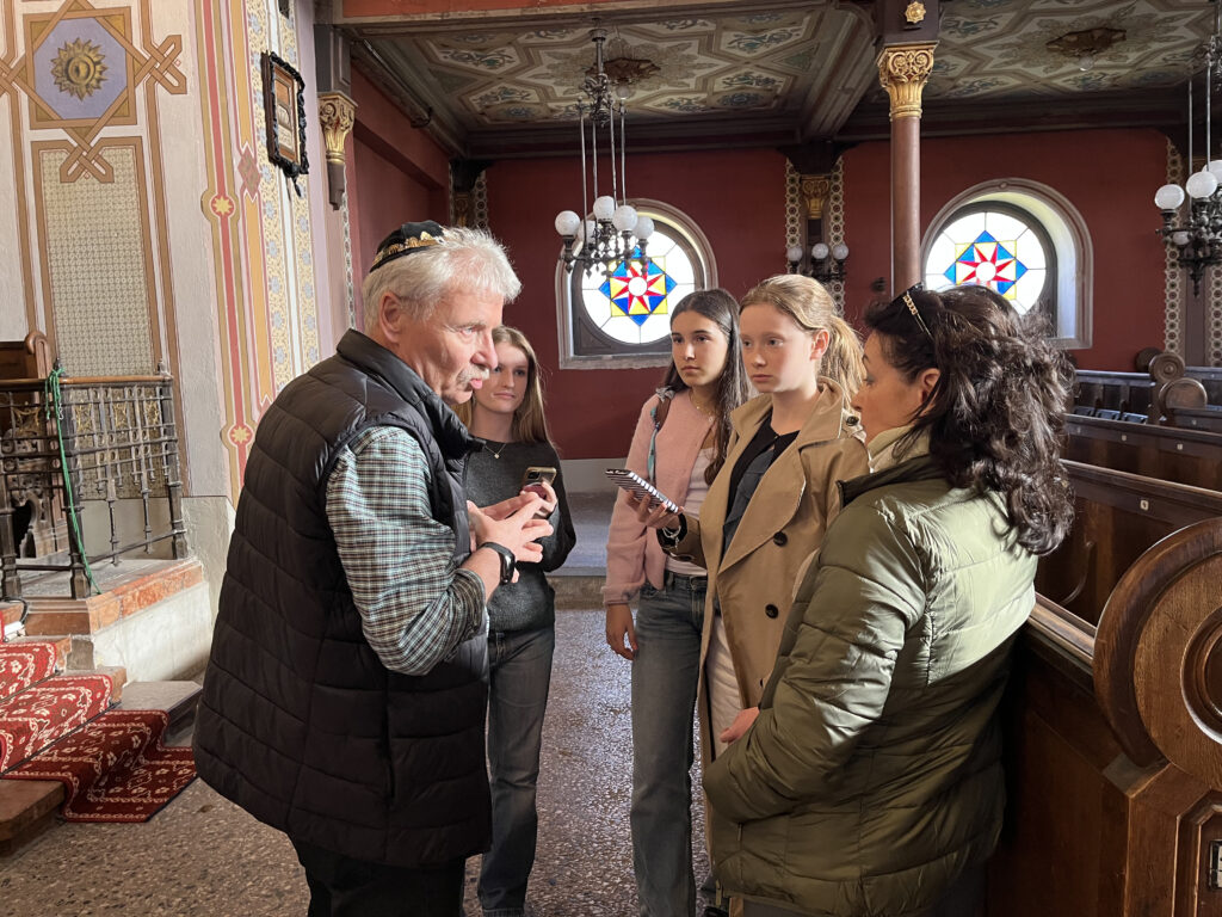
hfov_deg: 67.3
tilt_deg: -5.1
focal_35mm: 26
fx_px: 918
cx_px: 611
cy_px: 458
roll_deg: +2.2
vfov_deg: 53.1
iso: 160
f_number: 1.6
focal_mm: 5.1
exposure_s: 1/50
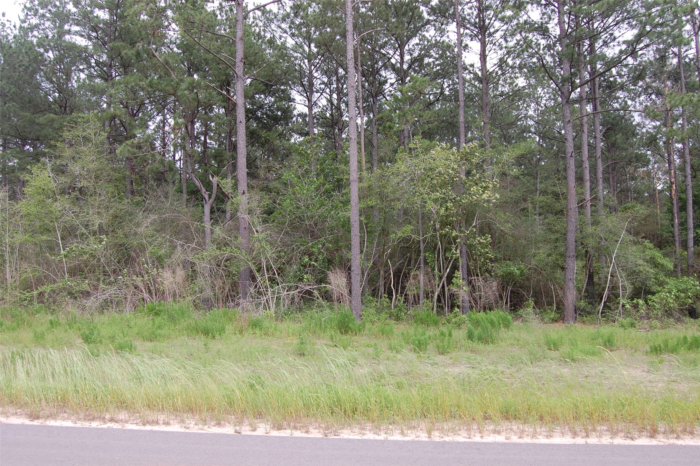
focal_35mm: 30
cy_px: 233
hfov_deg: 62.0
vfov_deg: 43.5
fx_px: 583
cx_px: 350
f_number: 6.3
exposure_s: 1/160
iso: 200
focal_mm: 20
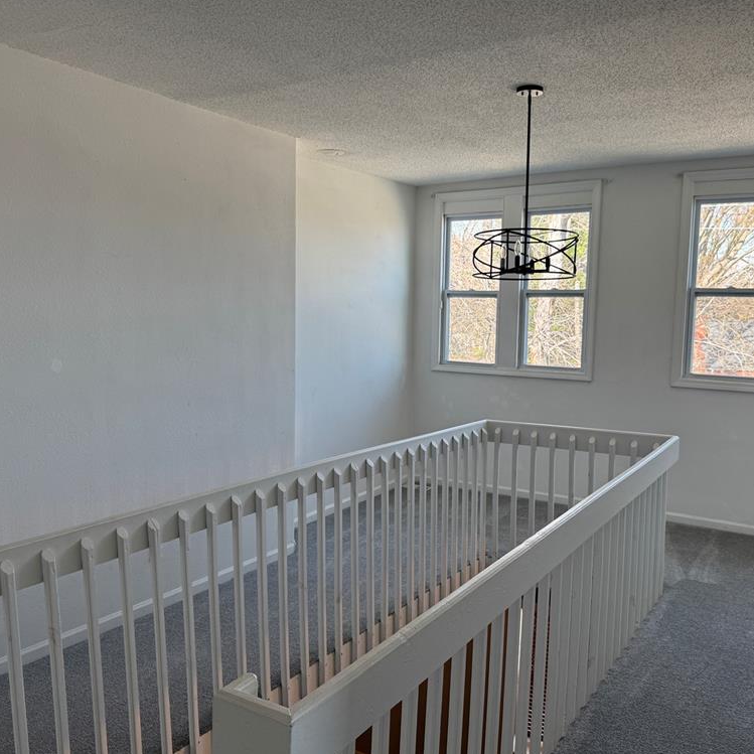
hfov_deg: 55.5
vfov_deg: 55.6
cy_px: 380
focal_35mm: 29
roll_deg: -1.2
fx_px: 715
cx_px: 415
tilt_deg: -6.2
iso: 80
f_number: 1.78
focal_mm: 6.76
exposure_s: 1/165
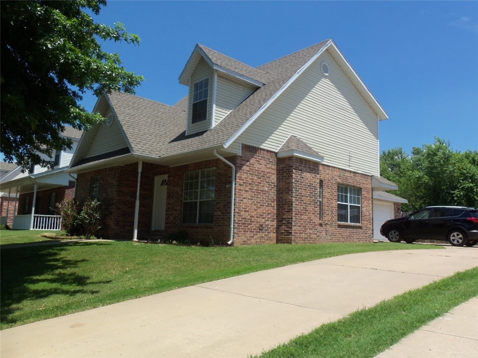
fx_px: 400
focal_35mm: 29
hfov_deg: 61.7
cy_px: 179
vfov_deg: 48.2
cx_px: 239
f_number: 8.6
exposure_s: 1/160
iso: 80
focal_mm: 5.2
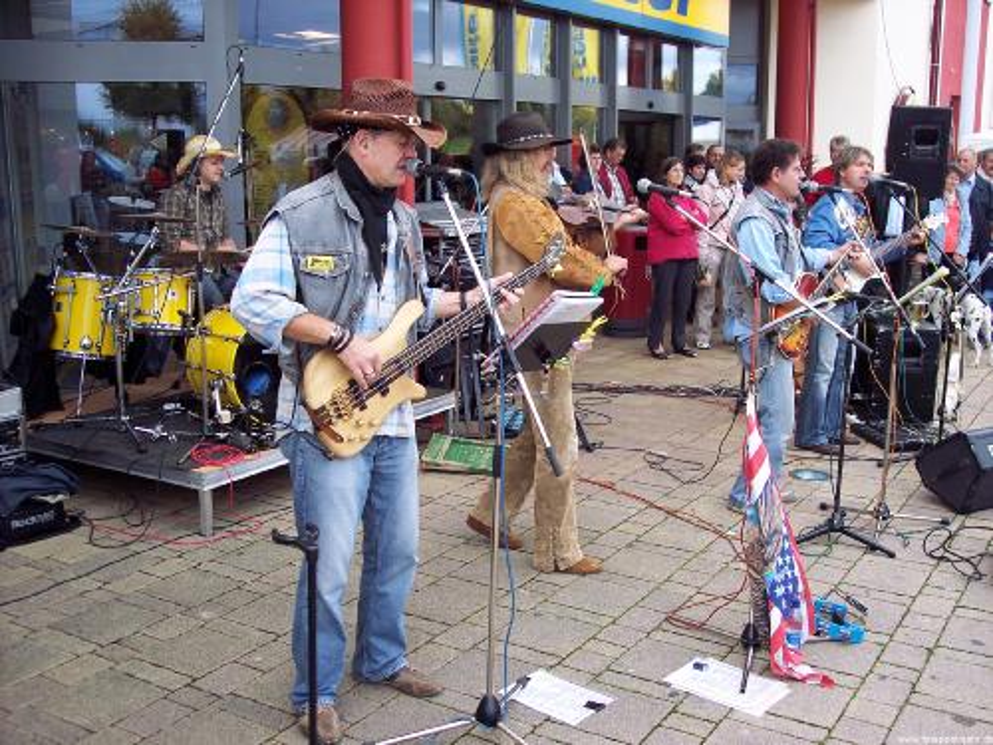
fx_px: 1119
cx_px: 496
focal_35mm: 39
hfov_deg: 47.9
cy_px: 372
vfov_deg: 36.8
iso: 100
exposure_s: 1/180
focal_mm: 8
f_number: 3.4
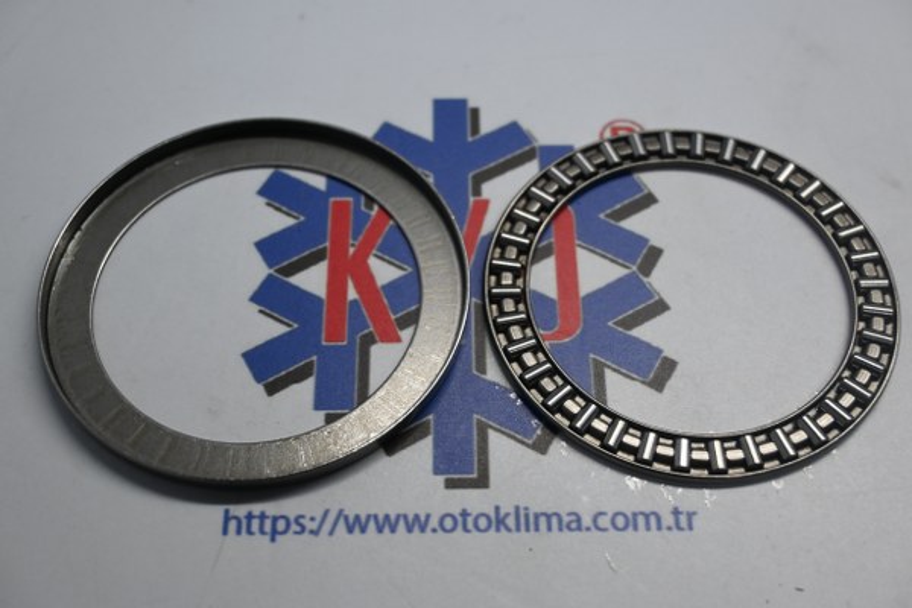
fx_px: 1140
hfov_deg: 43.6
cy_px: 304
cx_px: 456
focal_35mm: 45
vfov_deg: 29.9
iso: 400
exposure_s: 1/160
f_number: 4.8
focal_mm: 30
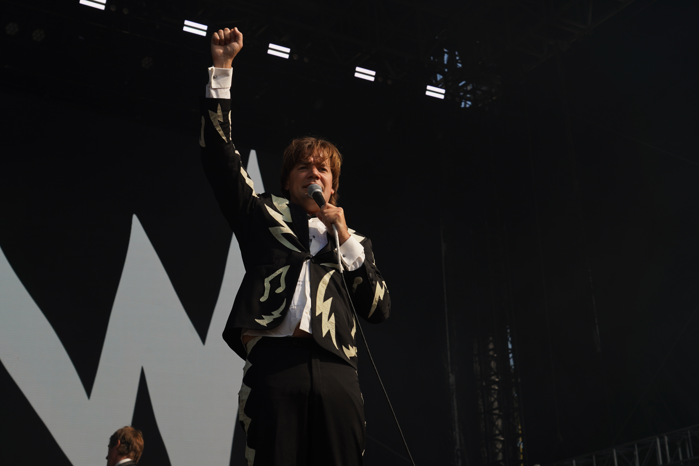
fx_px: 1184
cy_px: 233
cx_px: 350
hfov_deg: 32.9
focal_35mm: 61
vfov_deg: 22.3
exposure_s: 1/400
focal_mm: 61
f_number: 8
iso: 100
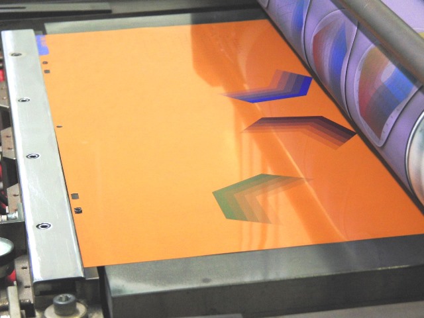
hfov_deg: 17.0
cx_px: 212
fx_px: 1421
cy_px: 159
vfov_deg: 12.8
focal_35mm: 116
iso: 400
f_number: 3
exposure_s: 1/50
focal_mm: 23.5
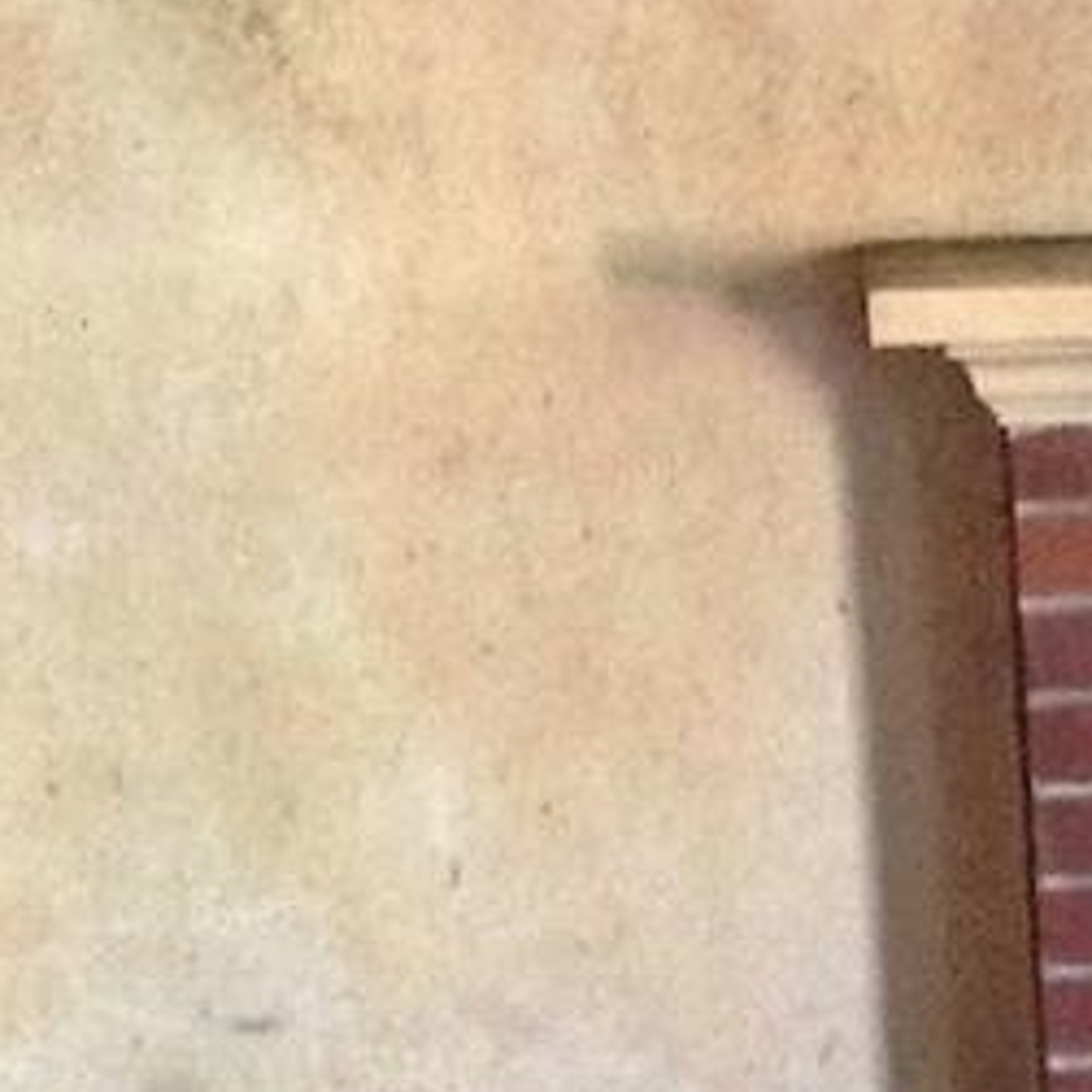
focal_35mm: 174
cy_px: 1018
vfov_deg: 10.0
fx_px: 6210
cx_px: 1784
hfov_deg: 9.7
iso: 400
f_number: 2.4
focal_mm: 4.12
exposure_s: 1/20
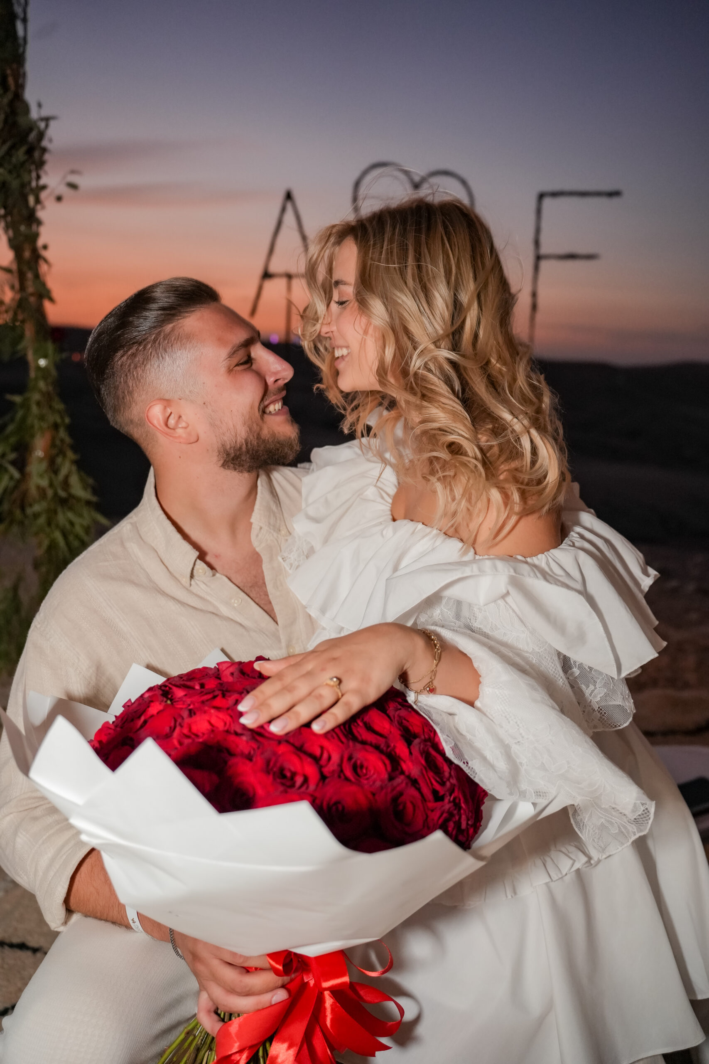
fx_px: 827
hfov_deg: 46.4
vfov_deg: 65.5
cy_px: 532
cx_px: 354
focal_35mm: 28
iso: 2500
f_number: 2.8
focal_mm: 28
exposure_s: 1/100
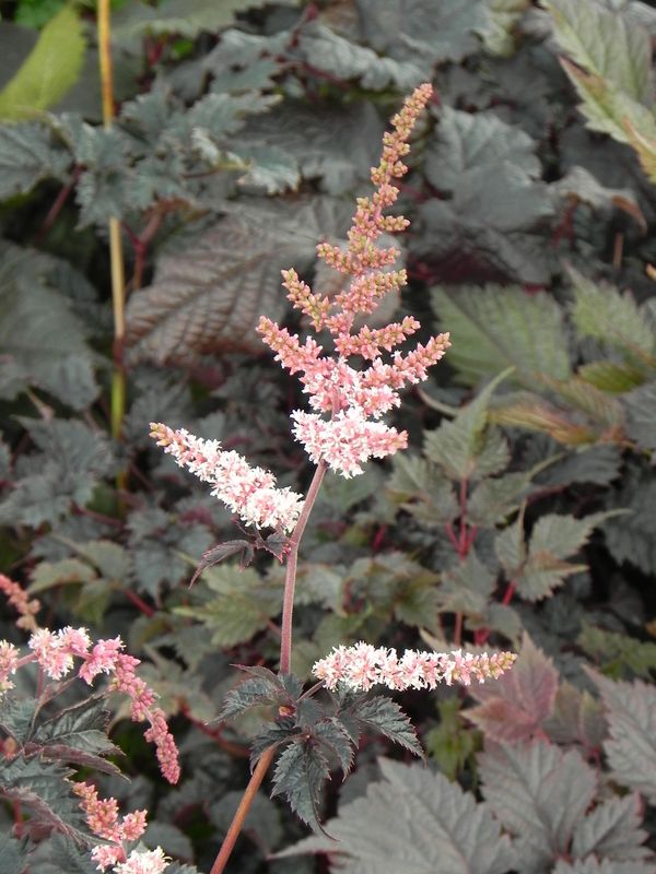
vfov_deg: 9.3
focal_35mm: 212
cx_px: 328
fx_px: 5357
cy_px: 437
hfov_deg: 7.0
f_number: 5.6
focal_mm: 37.7
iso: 160
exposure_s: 1/40
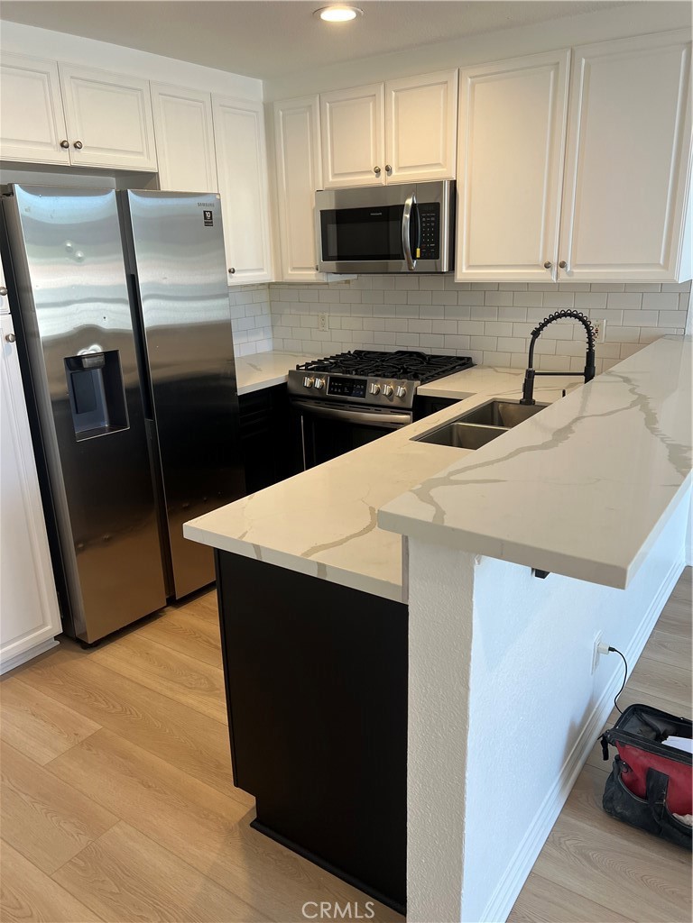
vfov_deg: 67.3
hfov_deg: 53.1
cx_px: 346
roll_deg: +1.3
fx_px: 694
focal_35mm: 26
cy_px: 462
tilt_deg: -18.8
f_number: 1.5
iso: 64
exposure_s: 1/120
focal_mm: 5.7
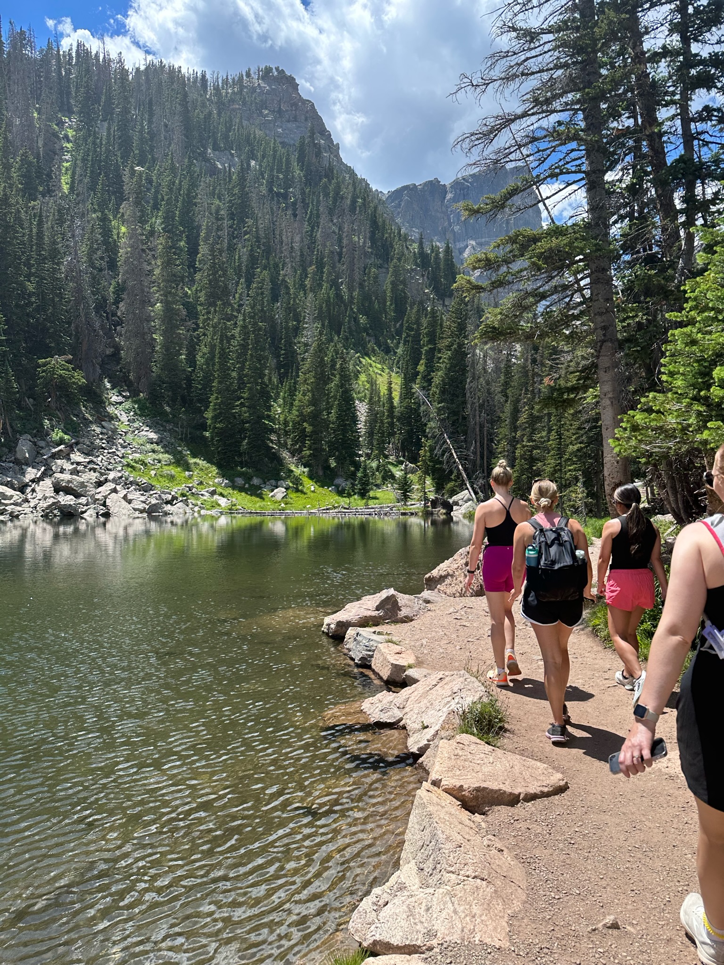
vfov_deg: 71.6
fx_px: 669
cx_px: 362
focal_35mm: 24
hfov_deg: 56.8
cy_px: 482
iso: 80
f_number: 1.78
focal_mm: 6.86
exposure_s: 1/2809
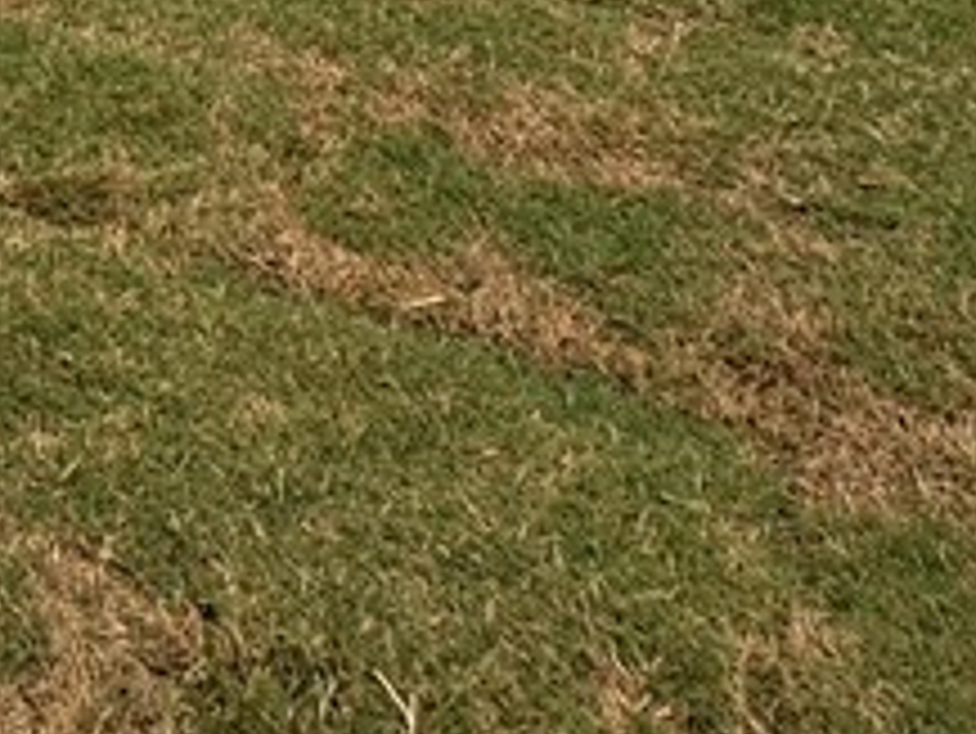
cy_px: -896
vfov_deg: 15.5
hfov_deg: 26.6
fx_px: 1862
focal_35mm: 66
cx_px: -144
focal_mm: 2.22
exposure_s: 1/203
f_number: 2.2
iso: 50
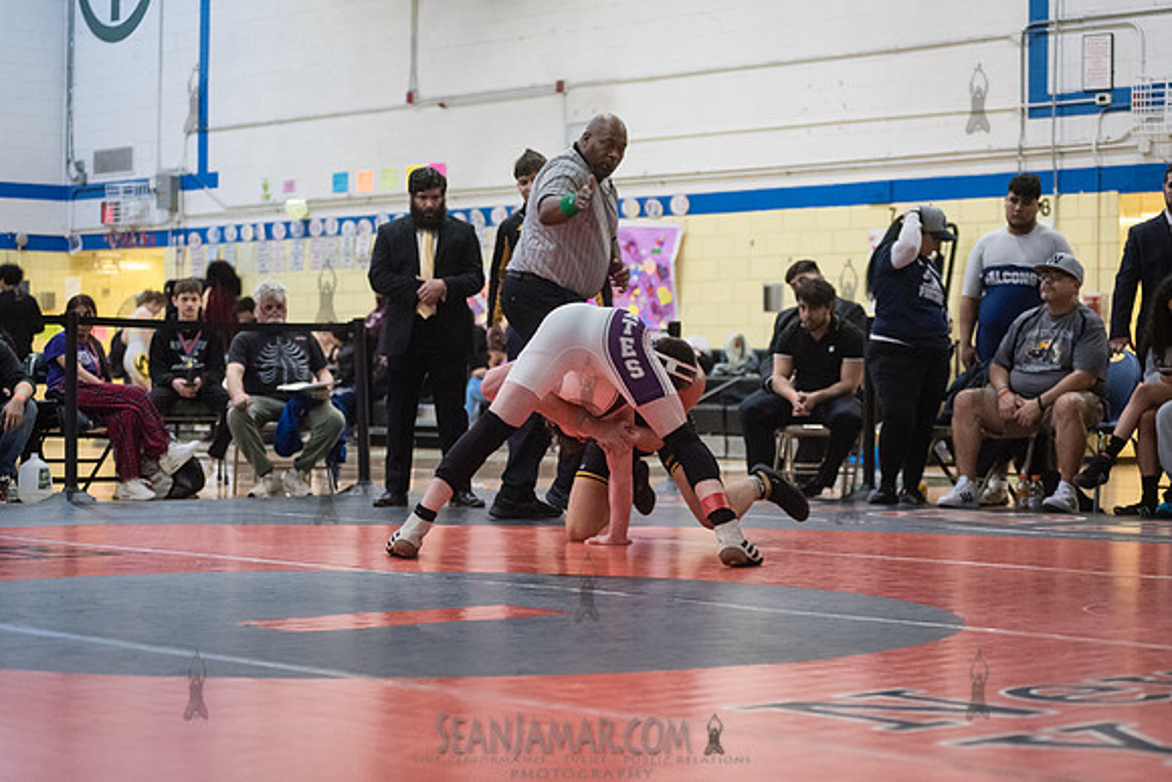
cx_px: 586
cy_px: 391
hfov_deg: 25.4
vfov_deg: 17.1
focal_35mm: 80
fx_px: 2605
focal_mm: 80
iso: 8000
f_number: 3.5
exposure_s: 1/500
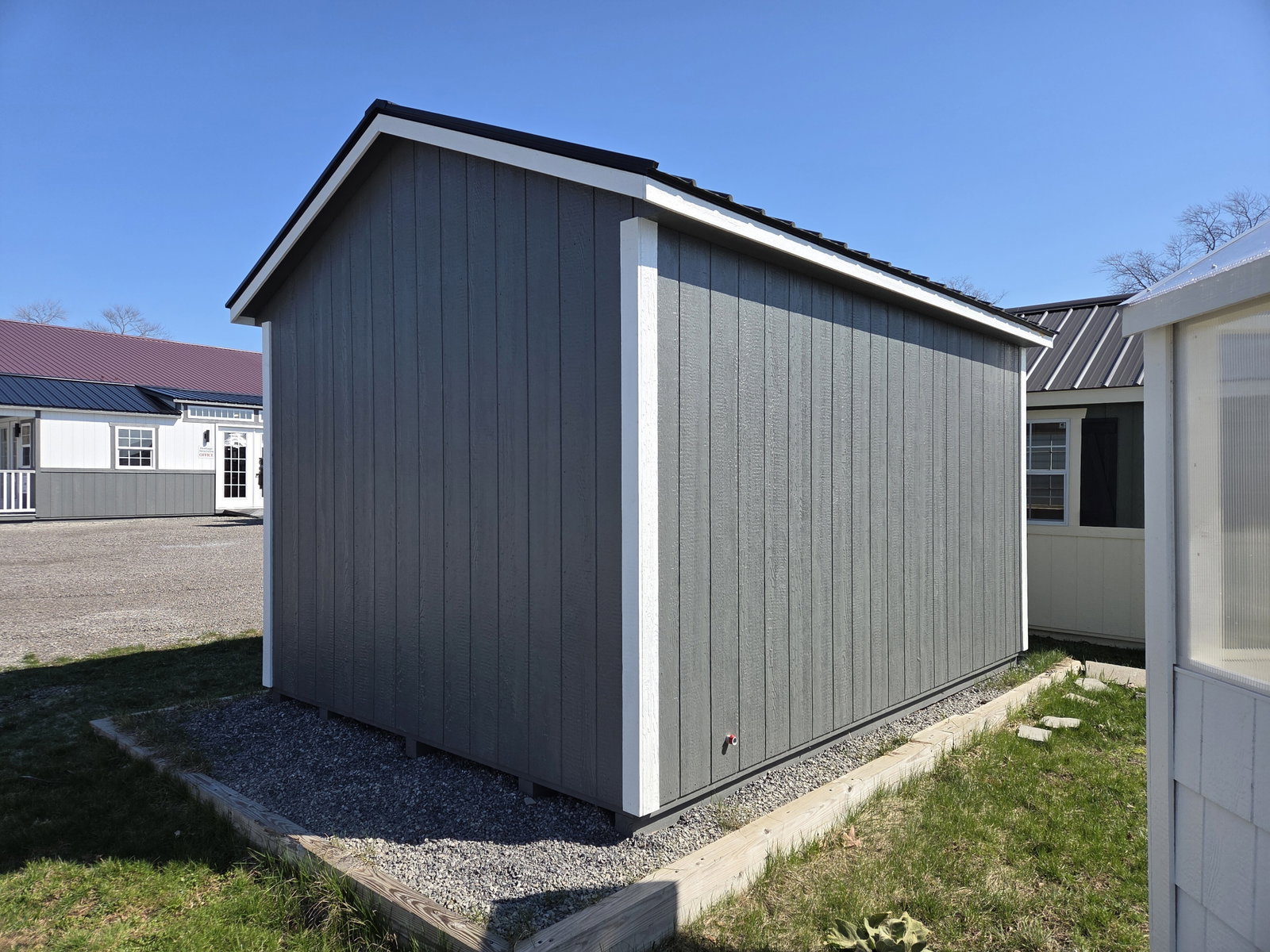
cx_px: 635
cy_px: 476
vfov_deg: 58.9
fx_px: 844
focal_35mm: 23
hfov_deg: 73.9
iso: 80
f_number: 1.8
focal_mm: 5.4
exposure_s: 1/4274
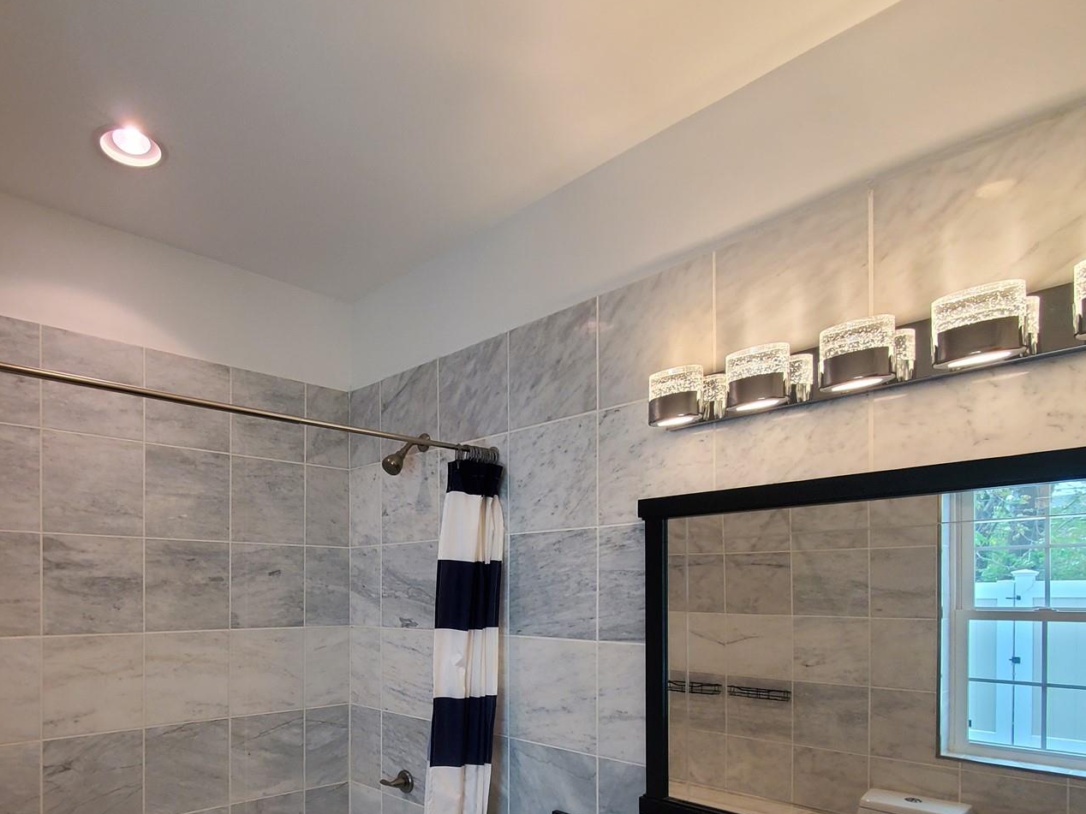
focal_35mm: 21
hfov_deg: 77.0
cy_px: 577
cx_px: 381
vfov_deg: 61.0
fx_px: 659
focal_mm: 1.8
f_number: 2.2
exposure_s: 1/60
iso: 125
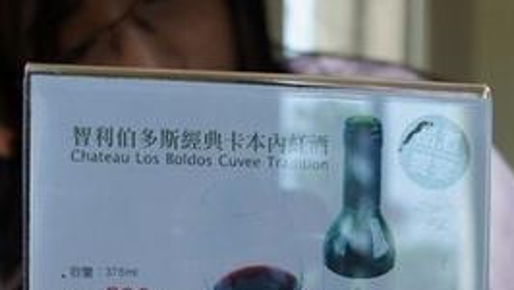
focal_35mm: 83
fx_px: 1132
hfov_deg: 25.6
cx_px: 247
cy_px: 406
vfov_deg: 13.9
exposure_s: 1/80
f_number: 5.6
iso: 200
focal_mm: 22
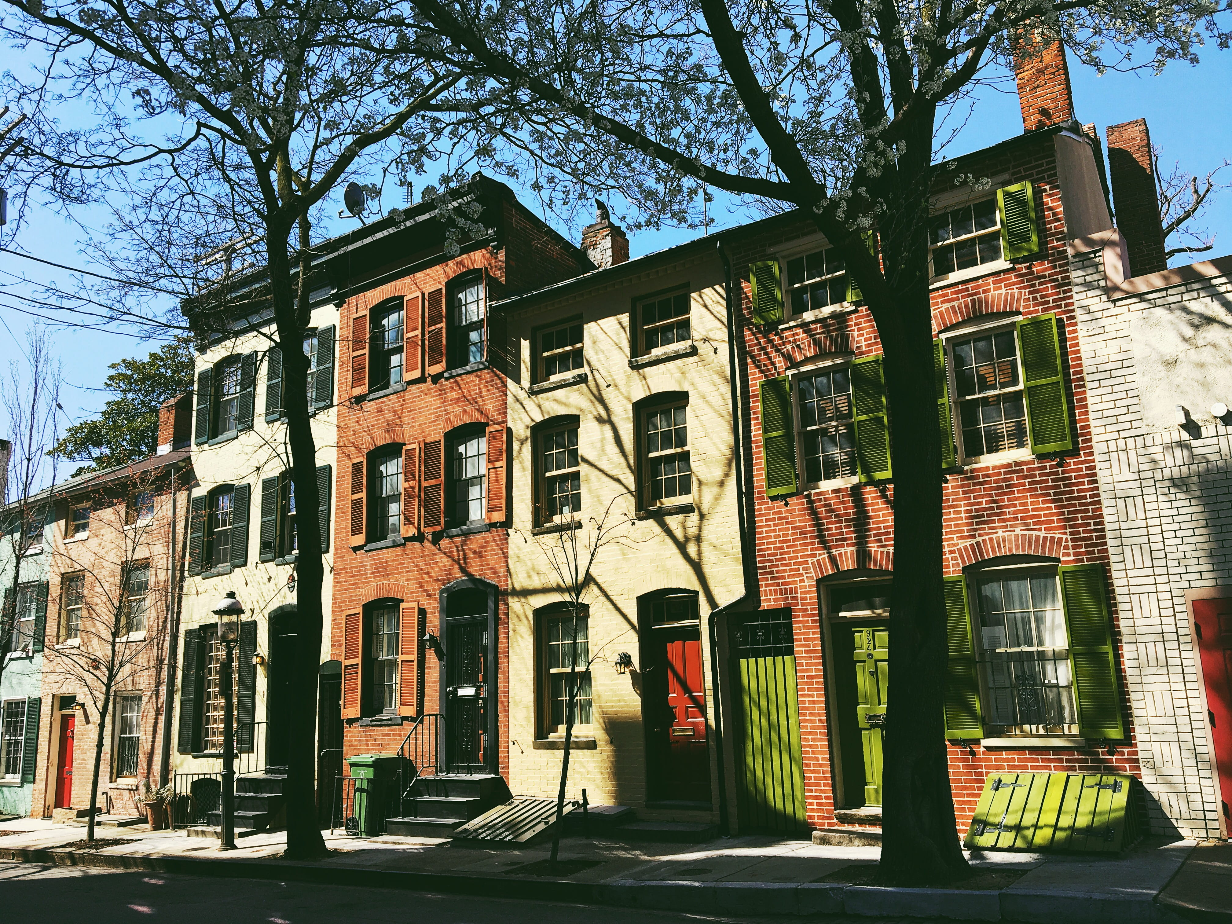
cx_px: 616
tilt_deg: +12.2
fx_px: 1032
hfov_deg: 61.7
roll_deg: +2.2
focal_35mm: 29
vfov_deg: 48.2
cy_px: 462
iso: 25
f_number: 2.2
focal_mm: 4.15
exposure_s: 1/1099
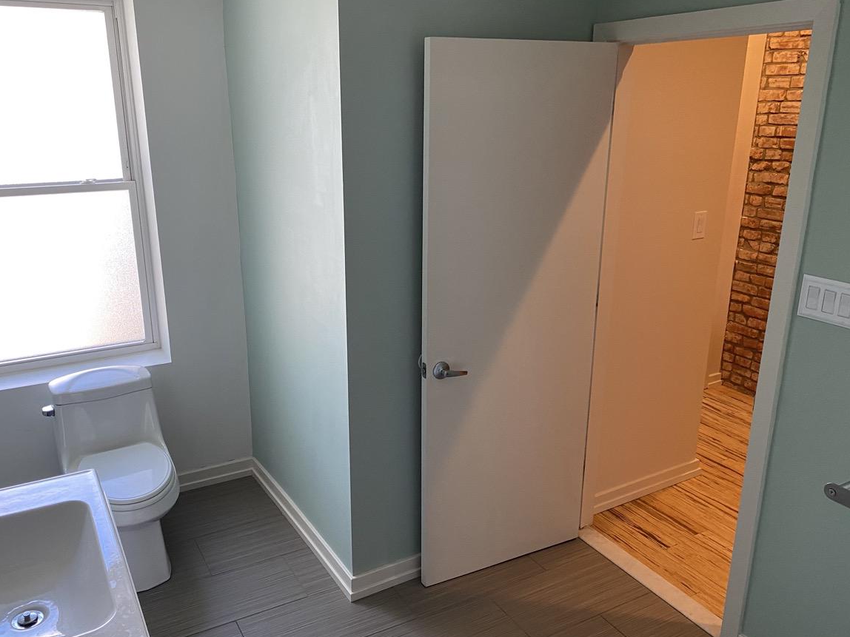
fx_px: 712
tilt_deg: -19.2
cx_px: 389
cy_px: 327
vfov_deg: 48.2
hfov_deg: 61.6
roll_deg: +0.2
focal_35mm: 29
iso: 80
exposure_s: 1/60
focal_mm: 4.25
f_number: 1.8
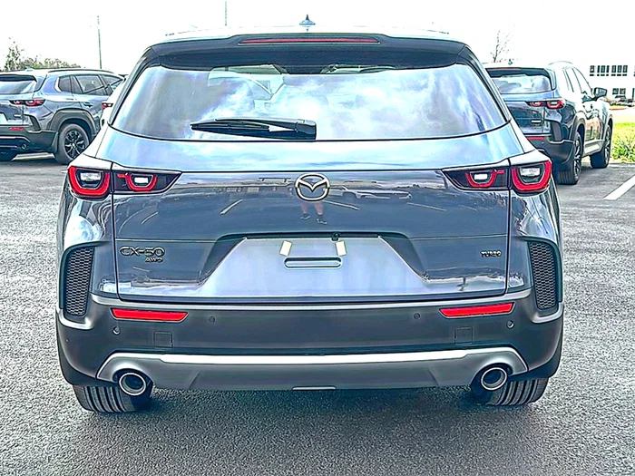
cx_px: 318
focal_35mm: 38
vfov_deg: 37.7
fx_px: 697
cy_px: 238
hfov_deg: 49.0
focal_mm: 6.86
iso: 80
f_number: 1.78
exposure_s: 1/1011
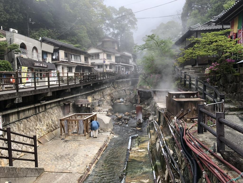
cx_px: 122
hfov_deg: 63.4
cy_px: 92
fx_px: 197
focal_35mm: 28
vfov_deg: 49.7
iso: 20
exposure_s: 1/125
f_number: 1.8
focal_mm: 4
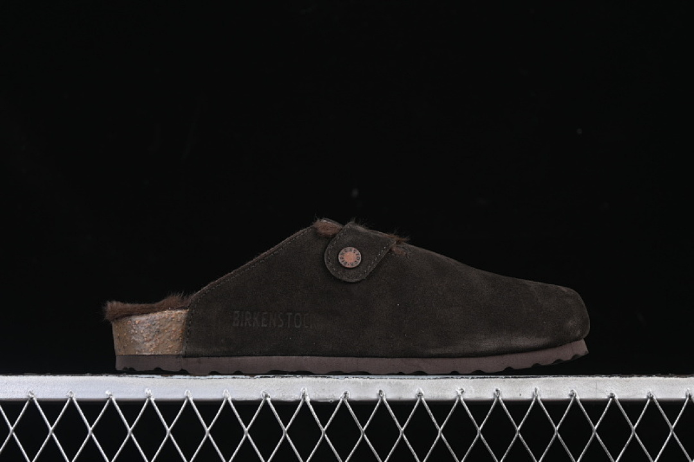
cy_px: 231
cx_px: 347
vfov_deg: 18.2
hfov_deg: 27.0
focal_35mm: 75
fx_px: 1446
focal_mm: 50
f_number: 6.3
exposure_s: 1/60
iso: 160
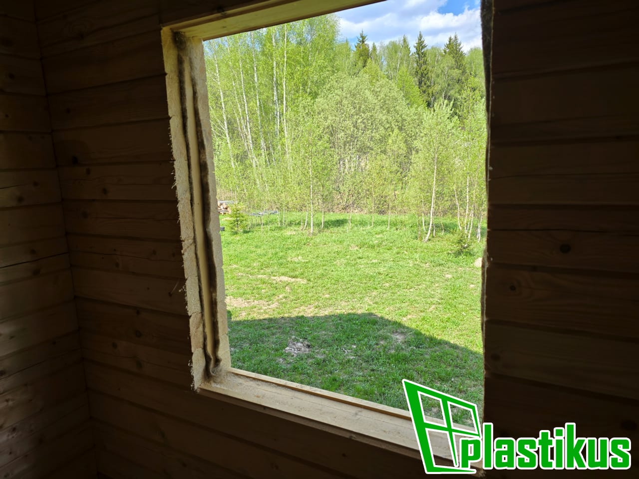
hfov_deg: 73.9
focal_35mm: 23
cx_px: 320
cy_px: 240
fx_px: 425
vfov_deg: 58.9
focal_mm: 6.3
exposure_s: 1/274
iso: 12
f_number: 1.7
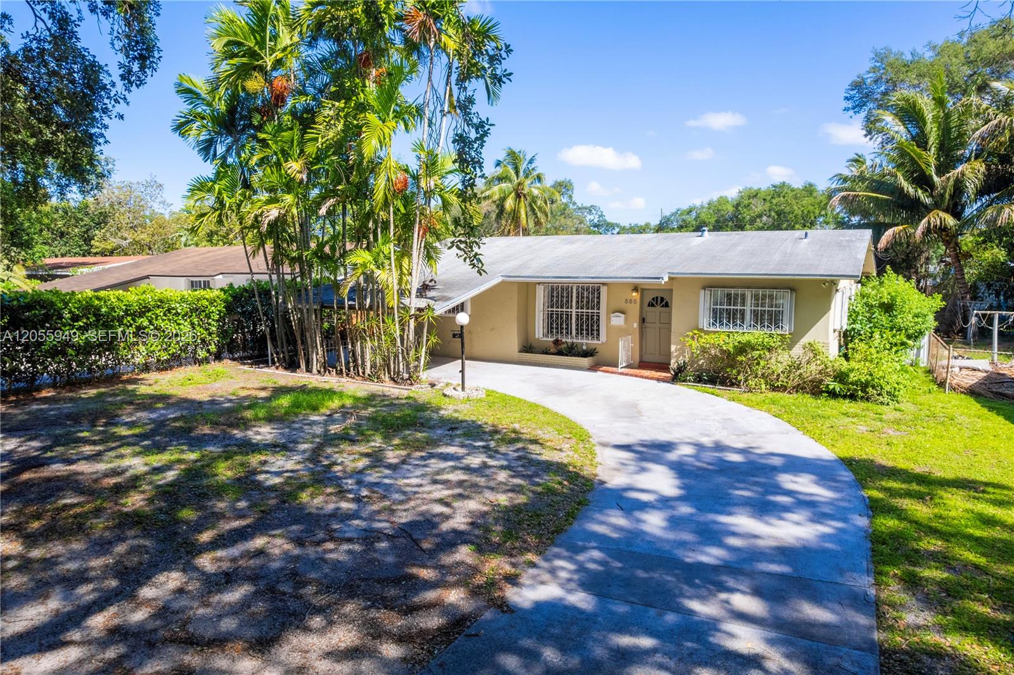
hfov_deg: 78.6
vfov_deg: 57.2
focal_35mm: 22
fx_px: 619
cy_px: 338
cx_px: 507
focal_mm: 8.38
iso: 100
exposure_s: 1/1250
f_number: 2.8
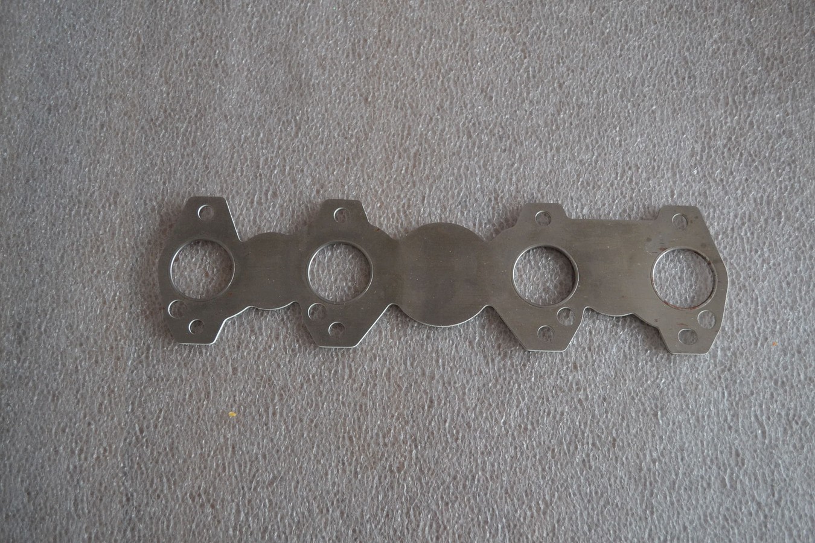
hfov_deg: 53.1
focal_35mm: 36
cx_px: 408
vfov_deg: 36.9
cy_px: 272
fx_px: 815
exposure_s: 1/60
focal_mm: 24
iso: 1100
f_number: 4
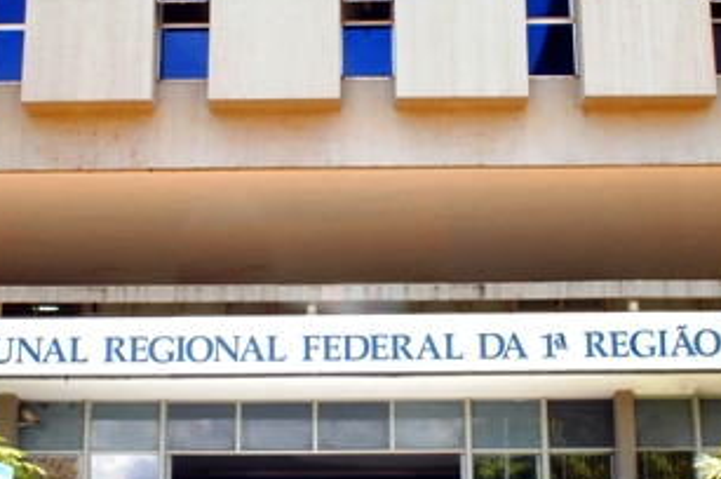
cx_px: 303
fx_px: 1500
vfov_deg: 18.1
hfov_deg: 27.0
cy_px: 261
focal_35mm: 75
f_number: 22
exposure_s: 1/13
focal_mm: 24
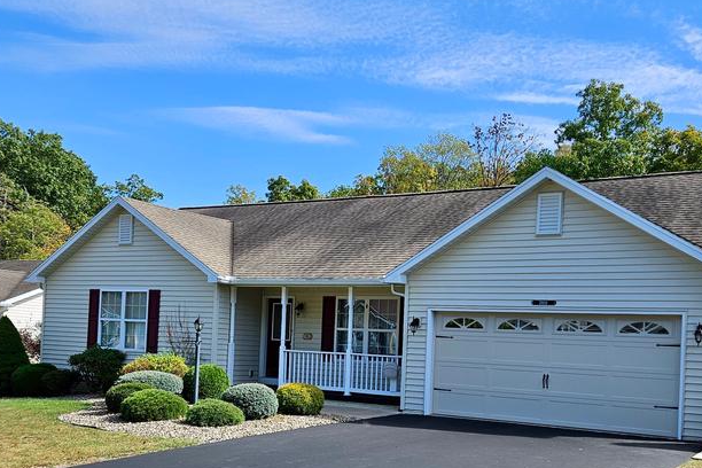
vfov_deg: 32.9
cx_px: 423
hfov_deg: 48.2
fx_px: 780
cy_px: 336
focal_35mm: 40
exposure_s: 1/1218
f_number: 1.8
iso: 25
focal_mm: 5.4
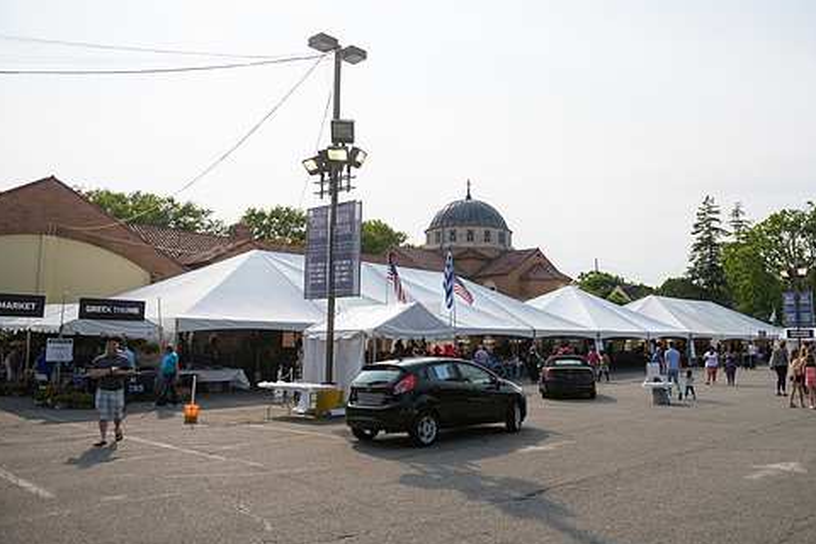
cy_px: 261
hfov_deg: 63.2
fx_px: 657
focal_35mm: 29
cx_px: 484
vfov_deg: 45.0
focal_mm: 24
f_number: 3.2
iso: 100
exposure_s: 1/2500
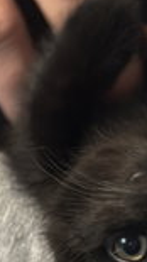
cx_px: 250
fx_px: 1562
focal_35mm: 225
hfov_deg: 5.3
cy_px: 112
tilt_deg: -15.0
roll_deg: +4.4
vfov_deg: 9.6
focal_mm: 6.86
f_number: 1.78
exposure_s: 1/40
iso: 640
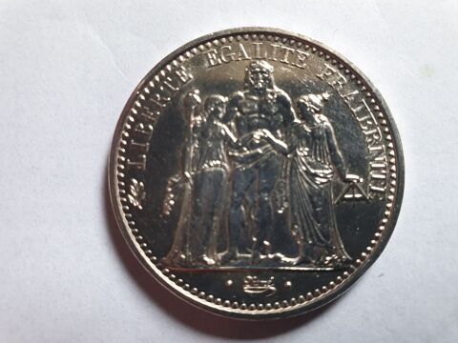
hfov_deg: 67.3
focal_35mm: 26
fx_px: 344
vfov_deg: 53.1
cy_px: 172
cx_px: 229
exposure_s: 1/50
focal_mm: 4.3
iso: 250
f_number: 2.4
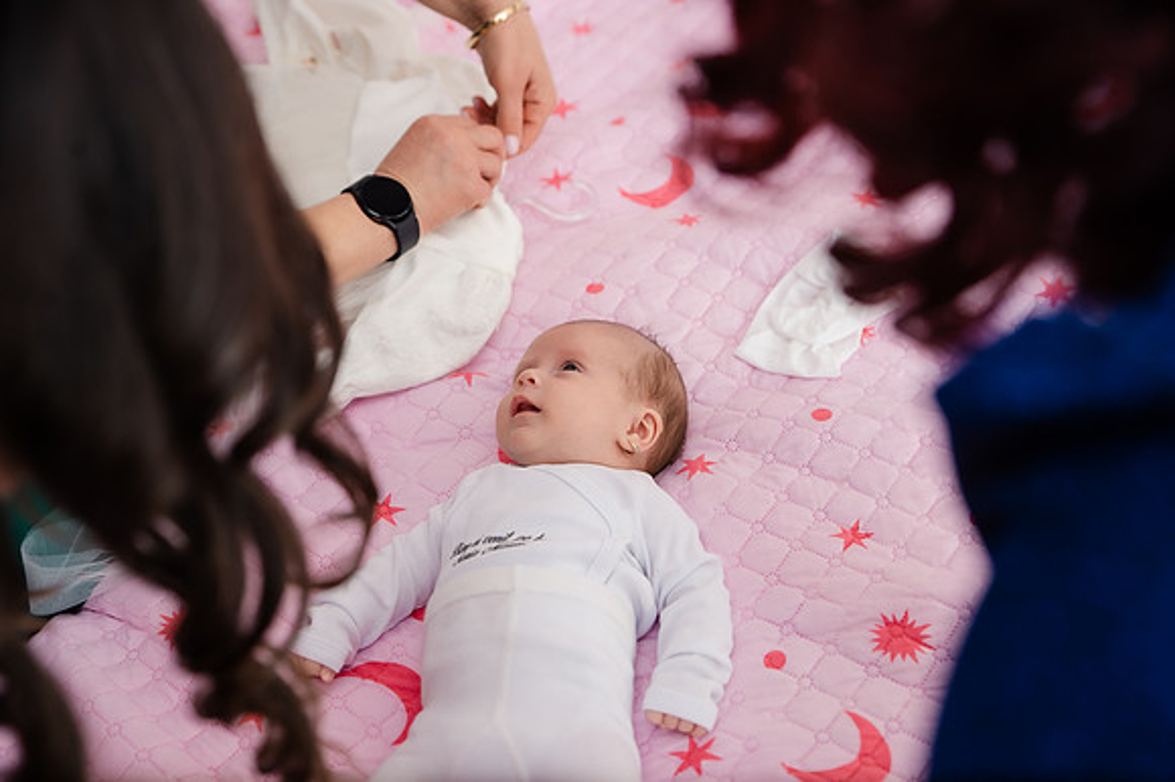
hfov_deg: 39.6
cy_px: 391
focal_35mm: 50
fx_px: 1631
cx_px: 588
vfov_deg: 27.0
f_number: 3.5
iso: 400
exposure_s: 1/250
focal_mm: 50
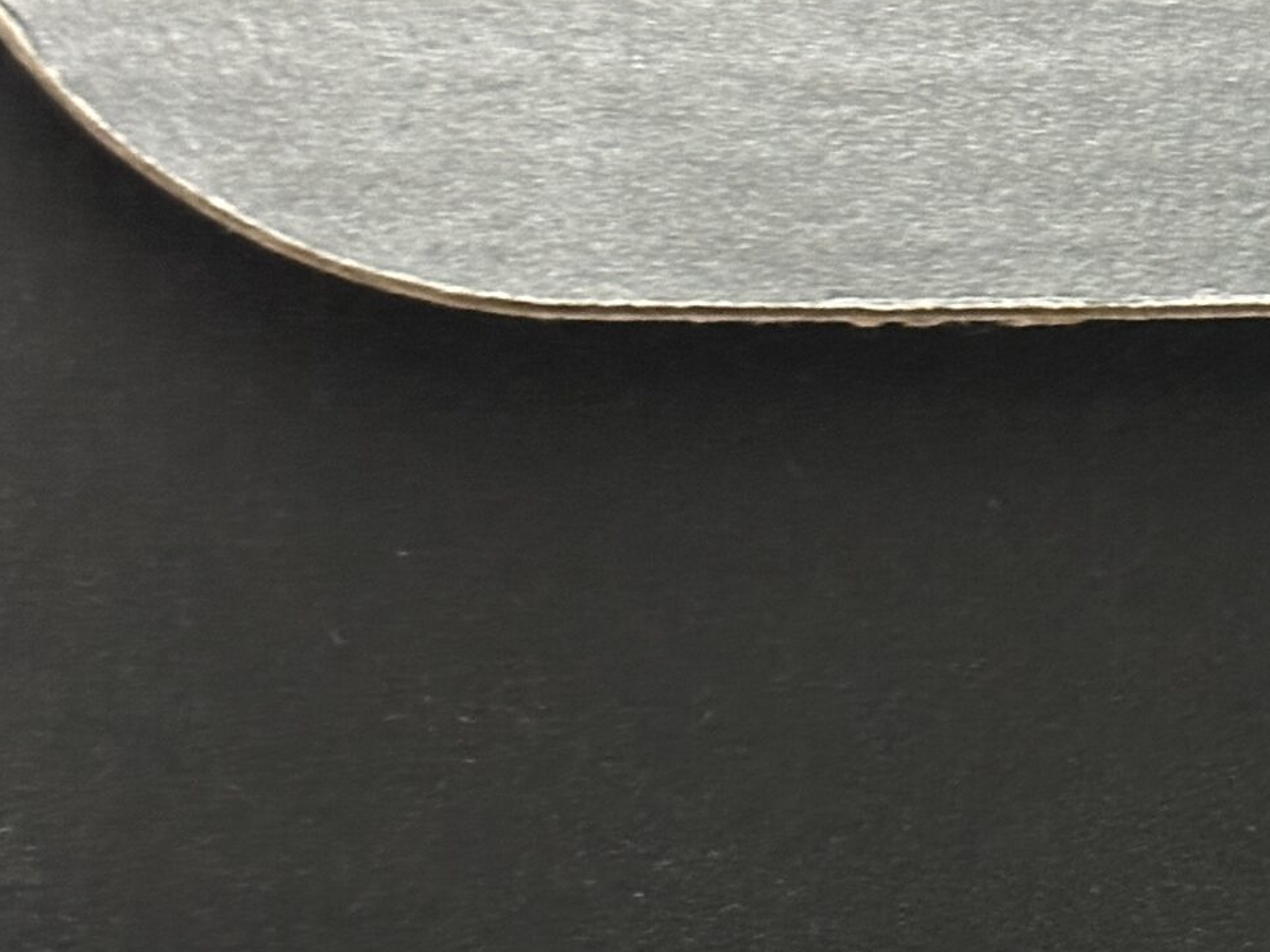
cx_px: 1025
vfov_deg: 11.3
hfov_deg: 15.3
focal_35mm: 128
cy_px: 1243
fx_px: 4696
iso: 400
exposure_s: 1/33
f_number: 1.78
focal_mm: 6.86
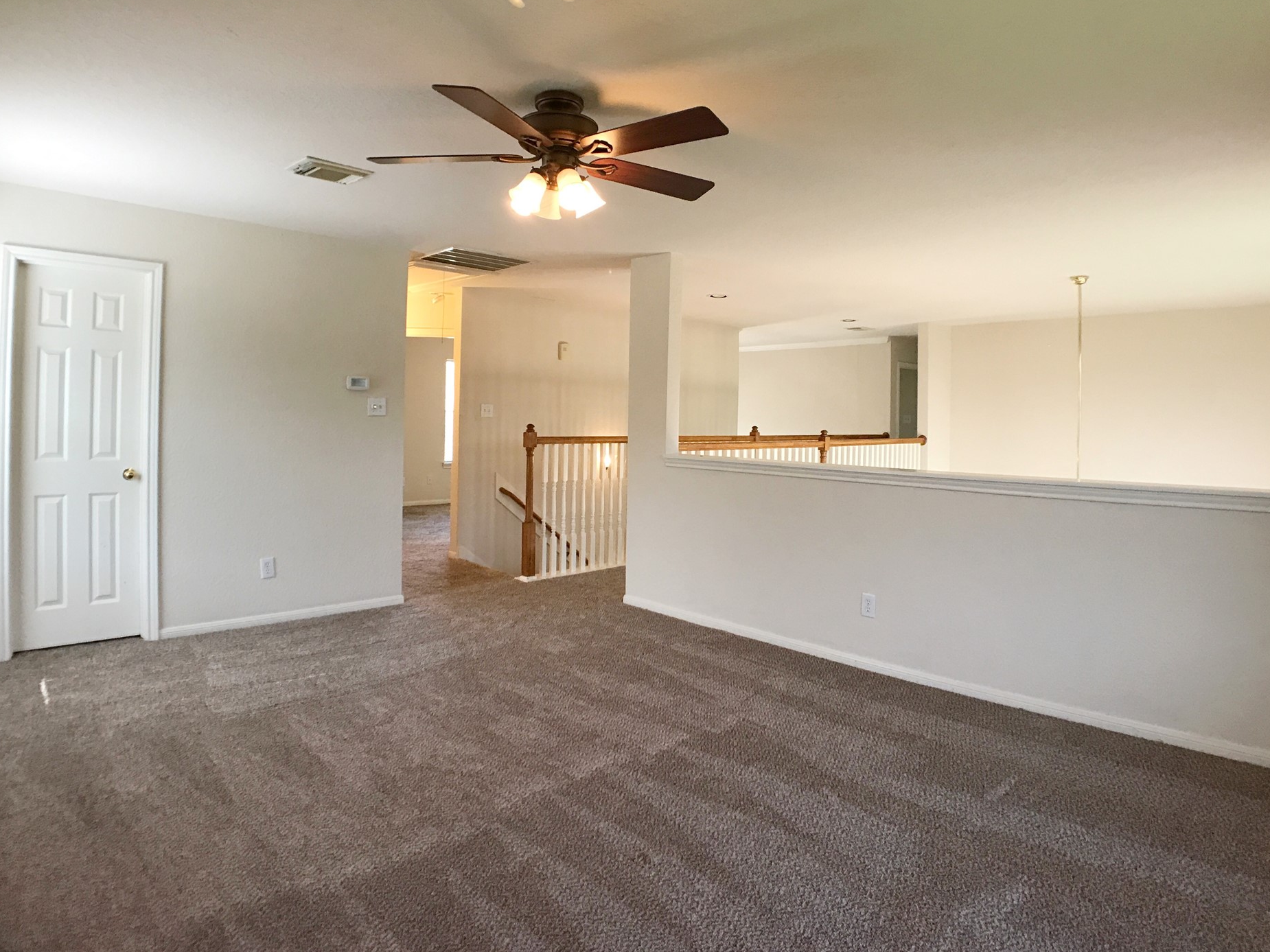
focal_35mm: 31
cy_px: 451
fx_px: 1137
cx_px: 673
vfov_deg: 45.4
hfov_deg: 58.3
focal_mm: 3.99
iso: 40
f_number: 1.8
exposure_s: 1/30
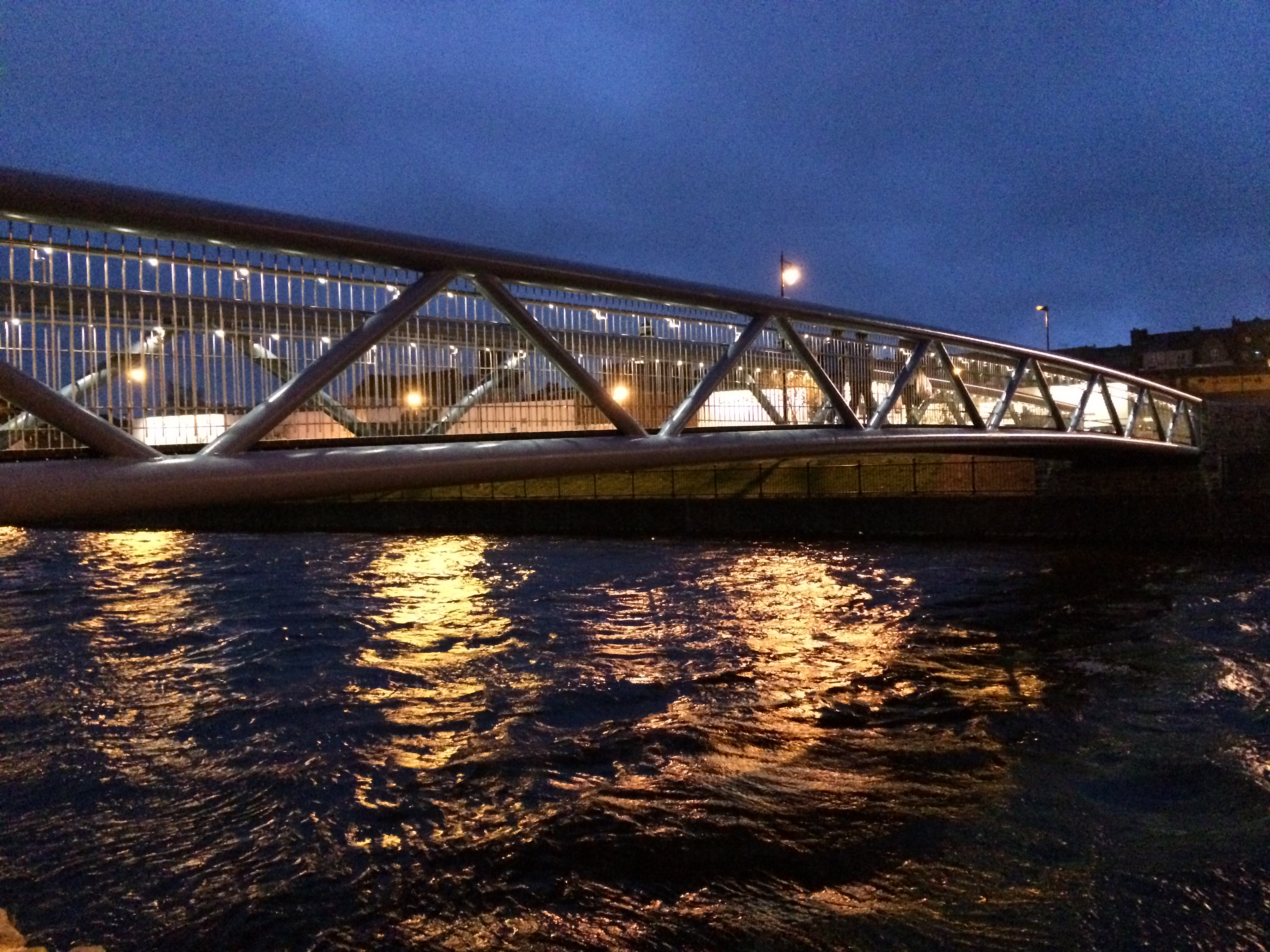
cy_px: 476
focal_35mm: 30
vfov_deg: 46.8
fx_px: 1101
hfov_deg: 60.0
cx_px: 635
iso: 1000
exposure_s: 1/17
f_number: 2.2
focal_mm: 4.12
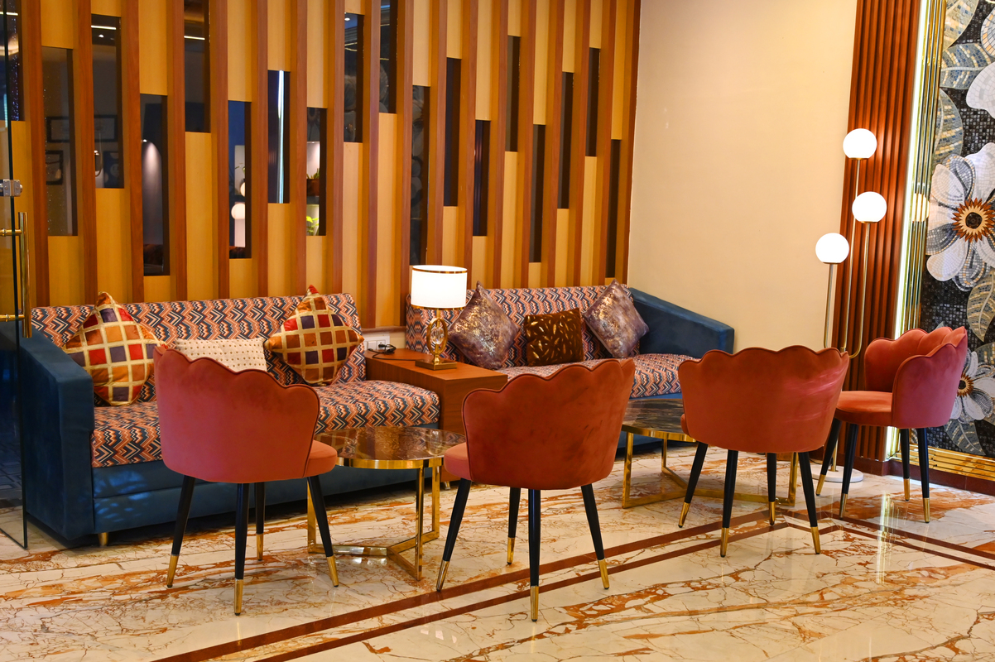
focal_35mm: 37
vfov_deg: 35.9
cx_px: 498
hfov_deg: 51.9
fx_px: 1022
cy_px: 331
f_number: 4
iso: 1600
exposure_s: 1/125
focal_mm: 37
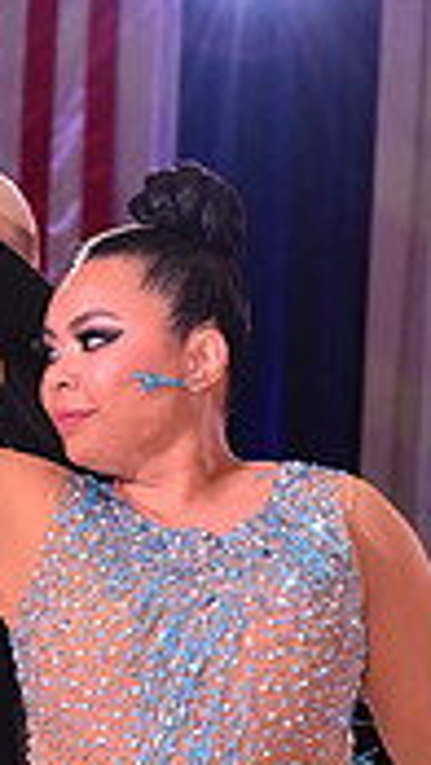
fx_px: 4668
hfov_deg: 5.3
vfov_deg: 9.2
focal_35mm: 230
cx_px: -90
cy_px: 936
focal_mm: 66
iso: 2500
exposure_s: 1/320
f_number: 6.3
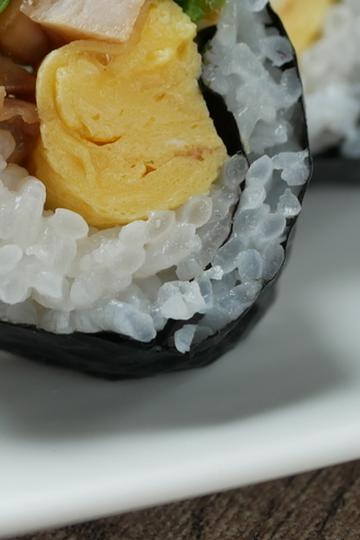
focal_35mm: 126
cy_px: 62
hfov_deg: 10.8
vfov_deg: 16.1
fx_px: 1890
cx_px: -17
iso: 200
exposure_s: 1/80
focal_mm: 25
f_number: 3.2
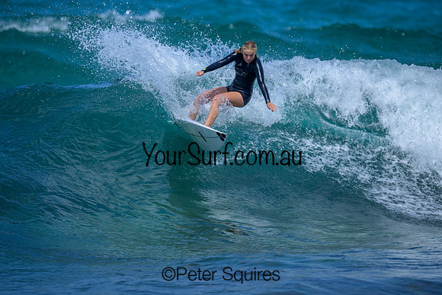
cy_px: 126
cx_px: 189
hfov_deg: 2.2
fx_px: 11259
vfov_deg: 1.5
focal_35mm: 917
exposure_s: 1/2500
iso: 450
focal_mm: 800
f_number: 6.3
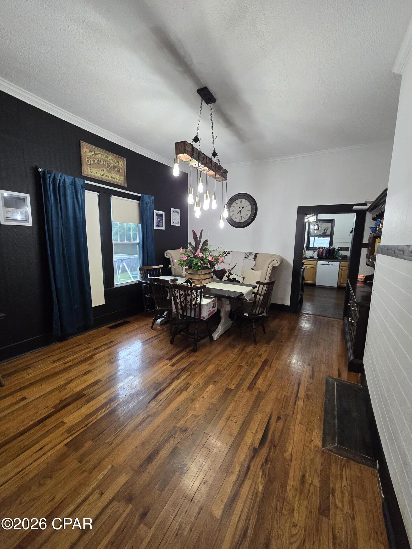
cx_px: 206
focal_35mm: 13
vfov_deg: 106.2
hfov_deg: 89.9
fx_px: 206
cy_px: 274
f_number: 2.2
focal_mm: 2.2
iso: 640
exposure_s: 1/60
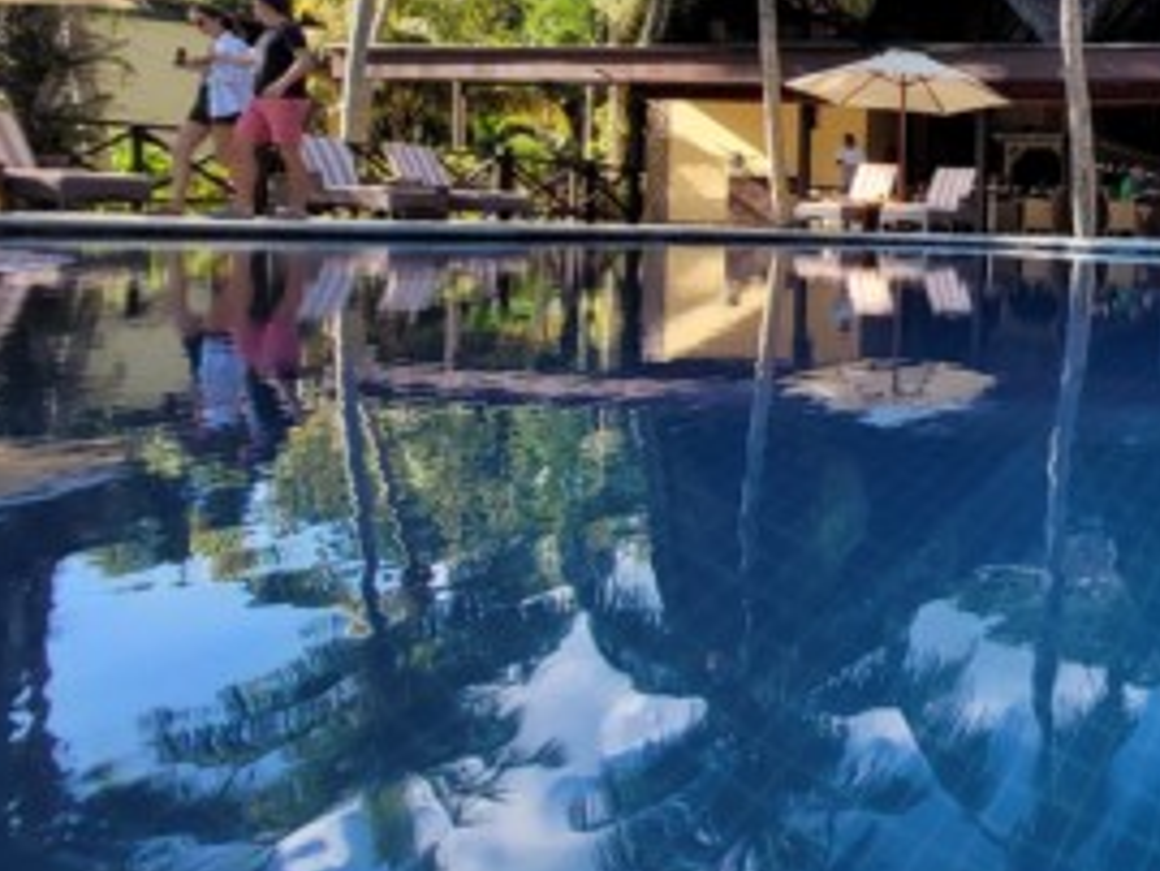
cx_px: 1268
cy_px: 224
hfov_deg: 46.2
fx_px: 972
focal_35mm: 29
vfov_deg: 46.6
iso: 40
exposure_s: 1/510
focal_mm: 1.74
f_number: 2.2
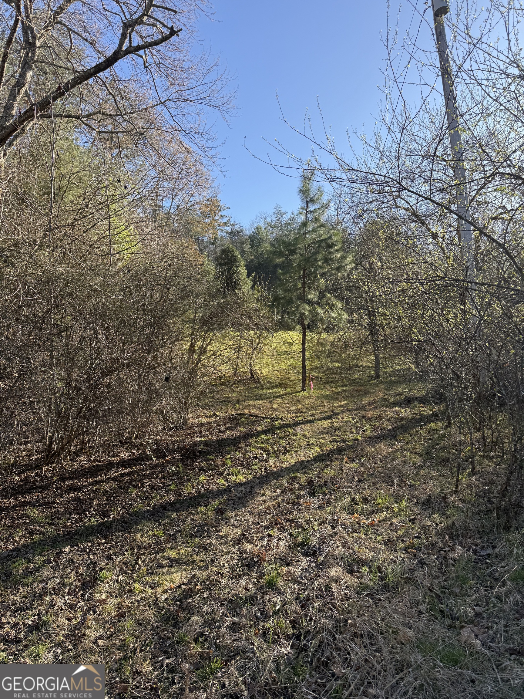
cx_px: 262
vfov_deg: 71.6
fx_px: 484
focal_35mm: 24
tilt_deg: +6.7
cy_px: 350
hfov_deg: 56.8
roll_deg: +2.9
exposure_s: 1/1211
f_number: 1.78
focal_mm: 6.76
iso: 80
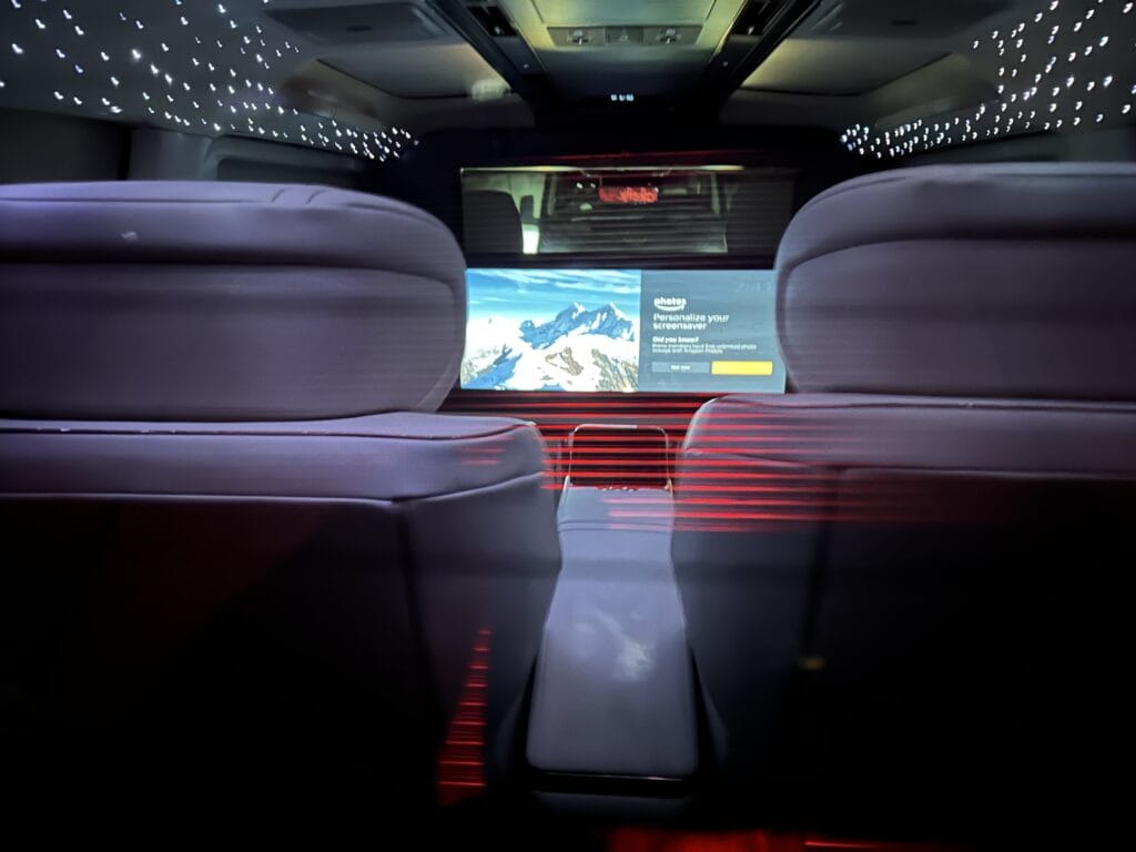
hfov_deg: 71.6
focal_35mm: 24
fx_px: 788
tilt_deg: -17.0
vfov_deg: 56.8
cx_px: 568
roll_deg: -0.3
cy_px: 426
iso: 1600
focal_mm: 6.86
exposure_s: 1/2
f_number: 1.78
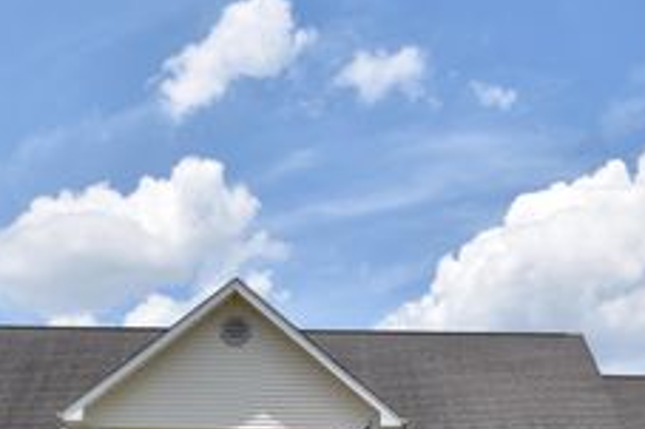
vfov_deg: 15.1
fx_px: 1595
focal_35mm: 89
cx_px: 290
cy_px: 416
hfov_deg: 22.9
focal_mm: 27
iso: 100
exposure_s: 1/320
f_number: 9
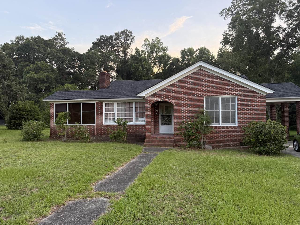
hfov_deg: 71.6
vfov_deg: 56.8
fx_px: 208
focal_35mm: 24
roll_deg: +0.5
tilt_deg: +1.3
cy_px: 112
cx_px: 150
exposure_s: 1/184
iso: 200
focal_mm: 6.76
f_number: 1.78
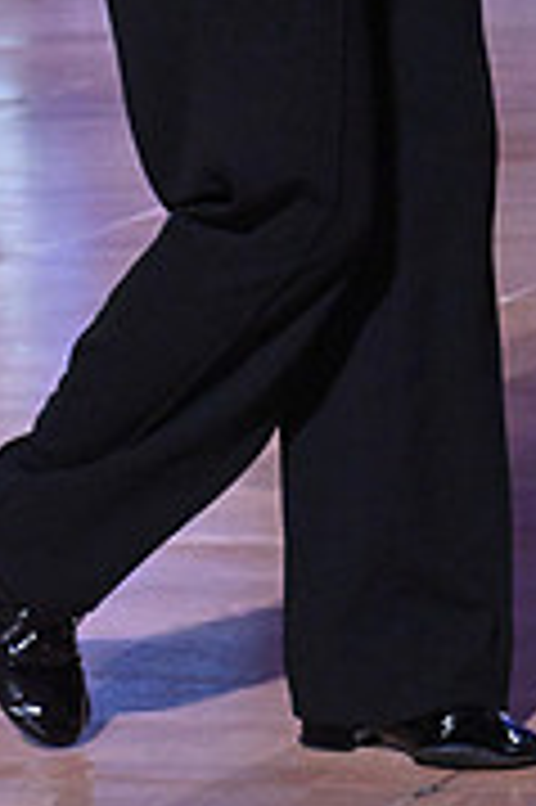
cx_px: 750
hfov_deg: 6.0
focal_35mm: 227
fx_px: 5079
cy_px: -401
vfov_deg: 8.9
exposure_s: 1/400
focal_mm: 70
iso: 6400
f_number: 6.3
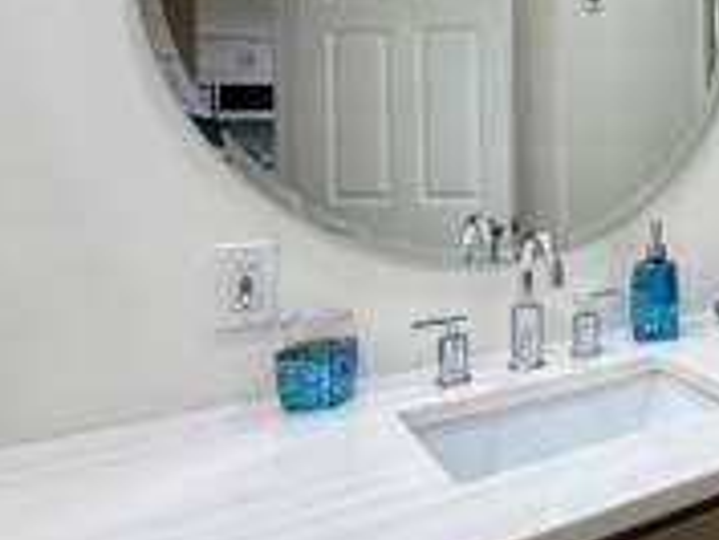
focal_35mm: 38
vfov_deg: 36.8
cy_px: 130
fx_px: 790
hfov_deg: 38.3
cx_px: 833
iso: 320
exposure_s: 1/120
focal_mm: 2.22
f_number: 2.2
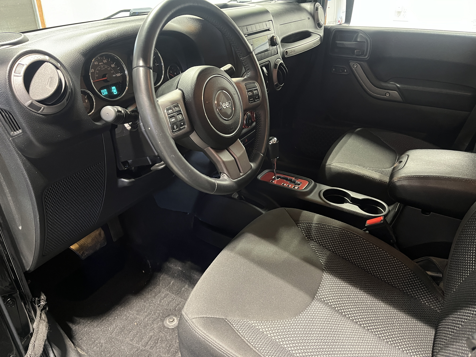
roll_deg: +0.1
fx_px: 358
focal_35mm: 26
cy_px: 178
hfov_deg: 67.3
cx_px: 238
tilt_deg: -28.5
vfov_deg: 53.1
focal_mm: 5.1
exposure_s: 1/30
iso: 640
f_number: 1.6
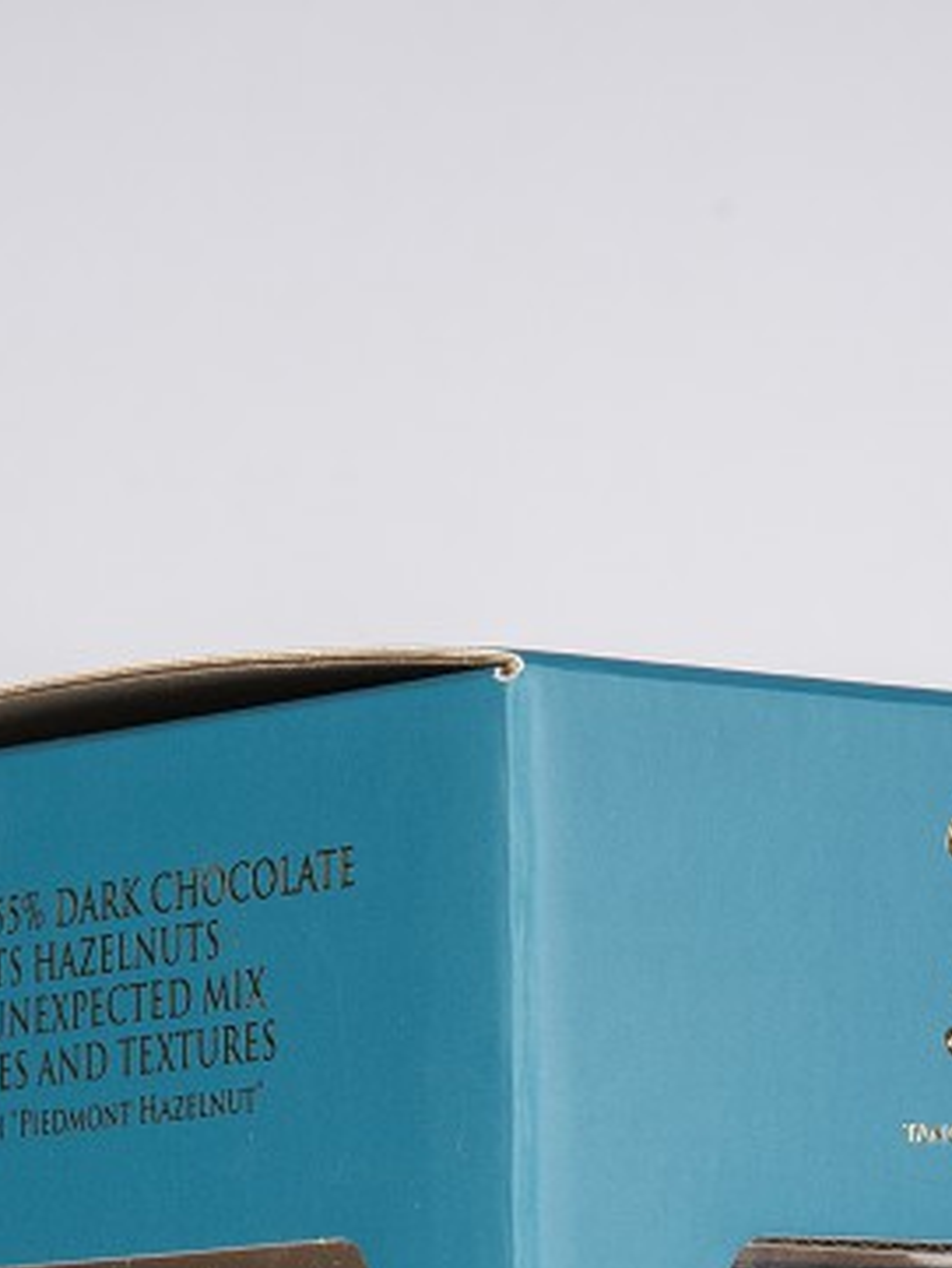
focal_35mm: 253
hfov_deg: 5.9
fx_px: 9272
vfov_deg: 7.7
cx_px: 724
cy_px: 1784
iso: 250
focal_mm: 88
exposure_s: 1/100
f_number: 14
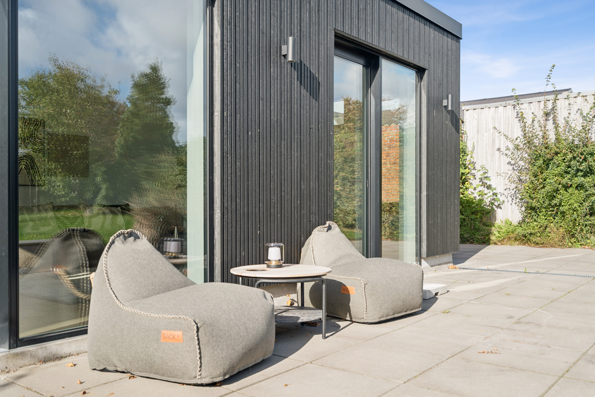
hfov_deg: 55.8
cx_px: 298
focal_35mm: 34
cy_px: 198
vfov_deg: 38.9
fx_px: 562
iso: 80
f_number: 4.5
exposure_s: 1/320
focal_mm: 34
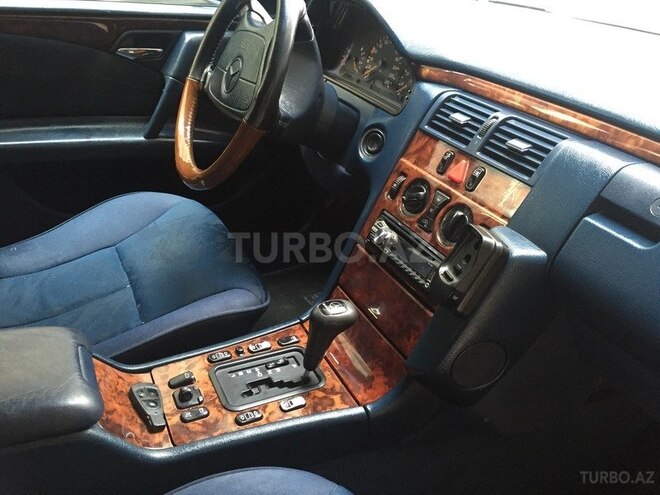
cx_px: 330
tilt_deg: -25.0
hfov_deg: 61.7
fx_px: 553
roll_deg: -5.1
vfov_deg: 48.2
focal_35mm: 29
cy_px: 248
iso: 250
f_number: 2.2
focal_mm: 4.15
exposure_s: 1/33
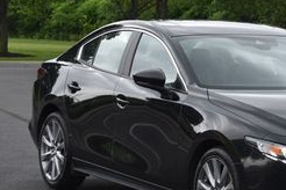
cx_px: 327
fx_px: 1239
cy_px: 57
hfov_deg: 12.9
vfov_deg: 8.8
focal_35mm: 156
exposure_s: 1/250
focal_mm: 40
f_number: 5.6
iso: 320
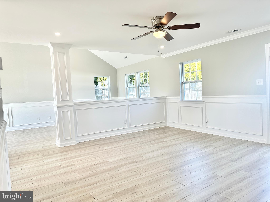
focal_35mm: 24
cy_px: 101
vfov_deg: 56.8
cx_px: 135
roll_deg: +3.1
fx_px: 187
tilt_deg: -3.4
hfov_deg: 71.6
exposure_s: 1/264
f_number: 1.78
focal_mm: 6.86
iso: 80
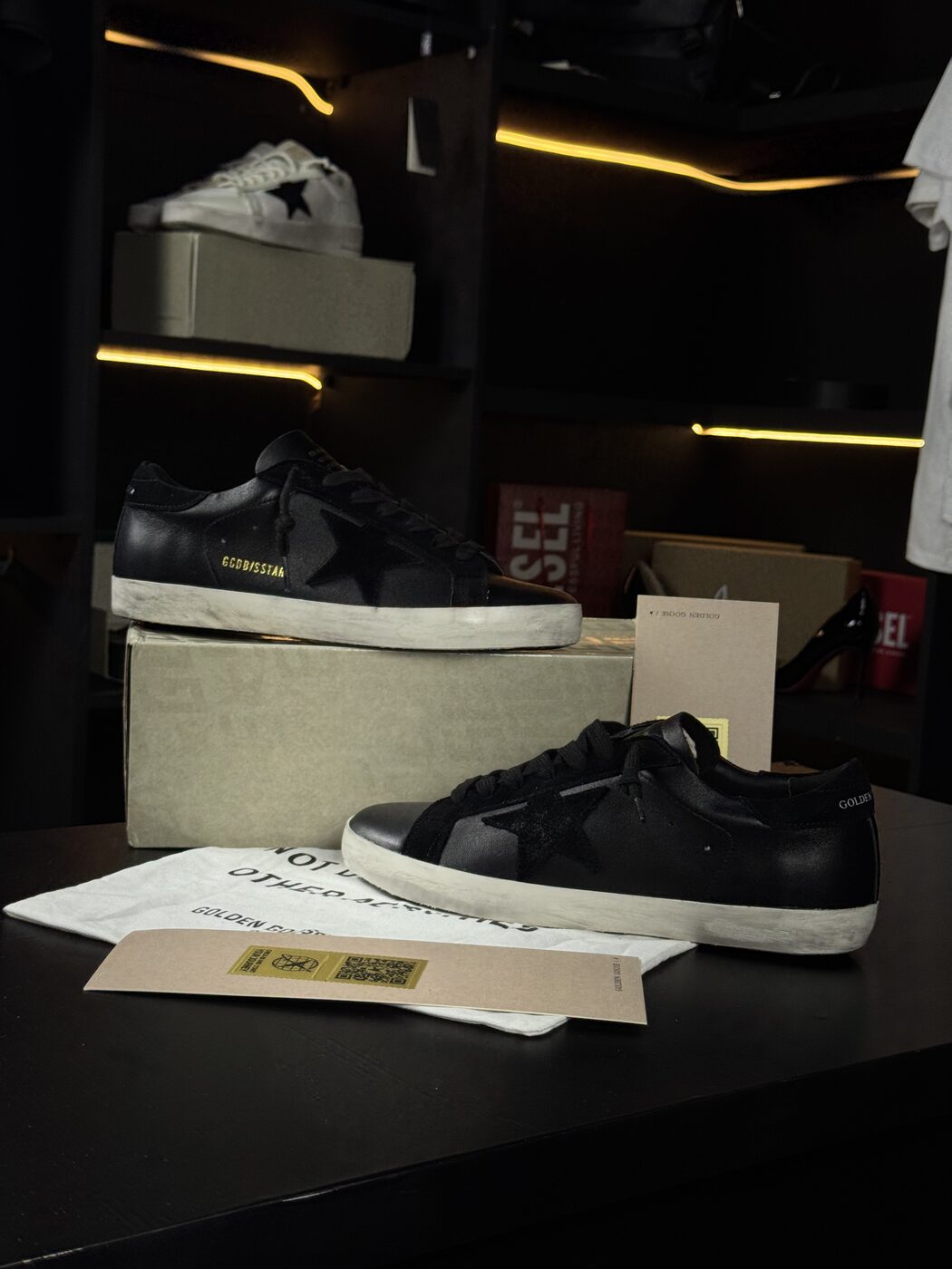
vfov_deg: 39.7
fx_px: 1760
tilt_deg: -7.5
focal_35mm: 48
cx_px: 476
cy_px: 634
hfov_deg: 30.3
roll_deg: -3.4
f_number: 1.78
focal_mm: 6.76
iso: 64
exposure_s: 1/120
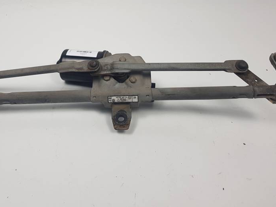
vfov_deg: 39.2
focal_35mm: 36
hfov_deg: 51.2
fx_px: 287
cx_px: 119
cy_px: 70
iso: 40
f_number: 1.7
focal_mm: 4.2
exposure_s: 1/481
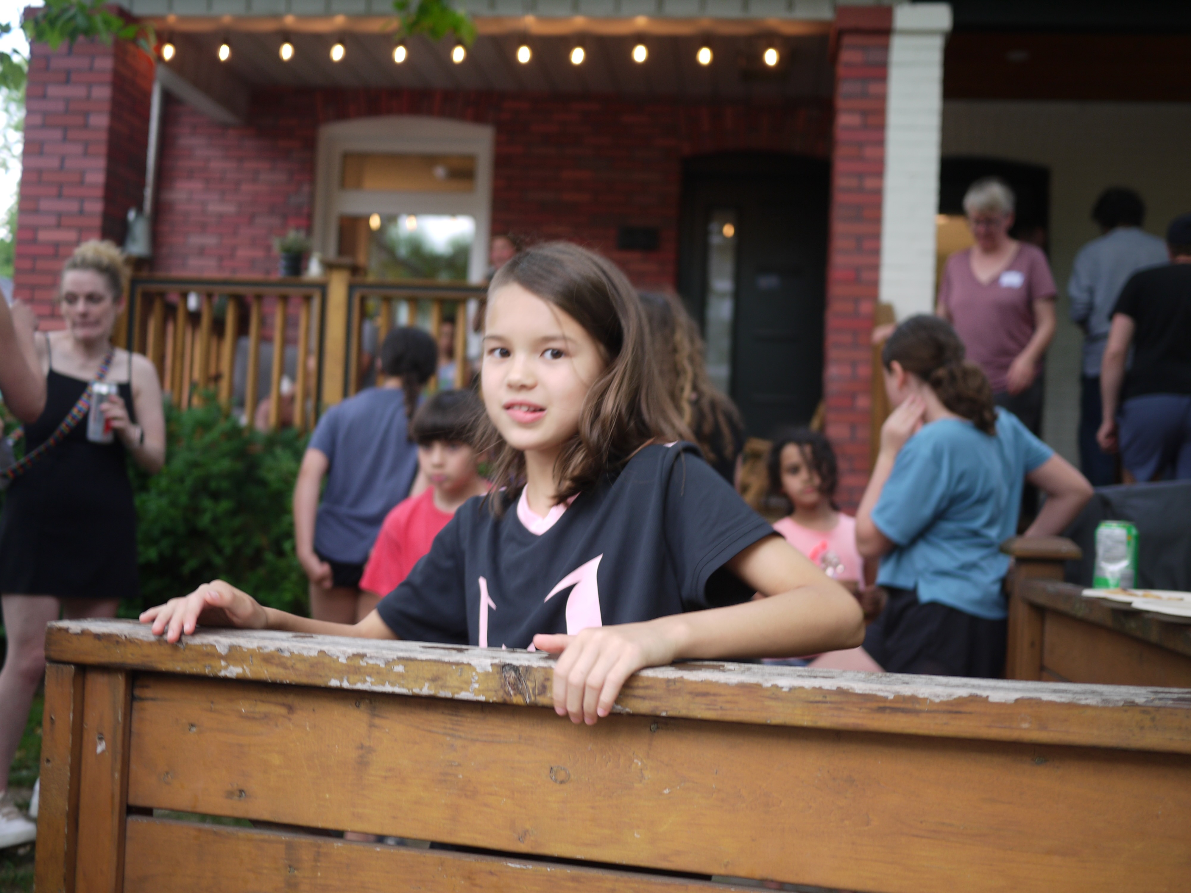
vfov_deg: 36.0
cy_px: 446
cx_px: 596
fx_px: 1376
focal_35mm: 40
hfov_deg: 46.8
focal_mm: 20
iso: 100
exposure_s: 1/80
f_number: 1.7
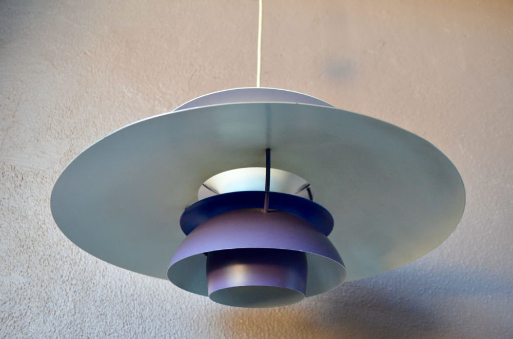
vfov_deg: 47.7
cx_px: 256
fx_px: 384
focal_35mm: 27
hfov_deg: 67.5
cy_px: 170
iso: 1250
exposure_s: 1/60
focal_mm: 18
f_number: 4
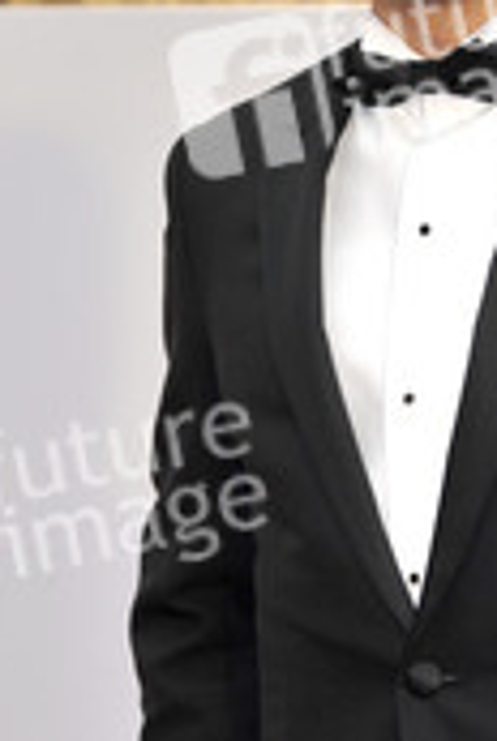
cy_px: 291
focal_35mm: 416
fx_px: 8580
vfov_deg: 4.9
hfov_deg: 3.3
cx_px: 516
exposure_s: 1/250
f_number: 7.1
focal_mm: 180
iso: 1000
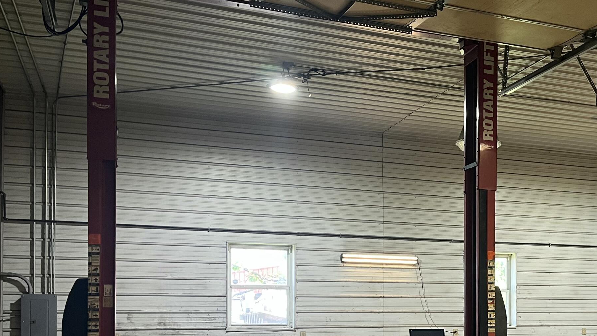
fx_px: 744
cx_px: 471
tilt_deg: +0.0
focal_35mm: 47
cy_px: 302
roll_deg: +0.1
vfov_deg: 24.7
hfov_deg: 41.9
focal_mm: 5.1
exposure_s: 1/60
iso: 80
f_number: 1.6
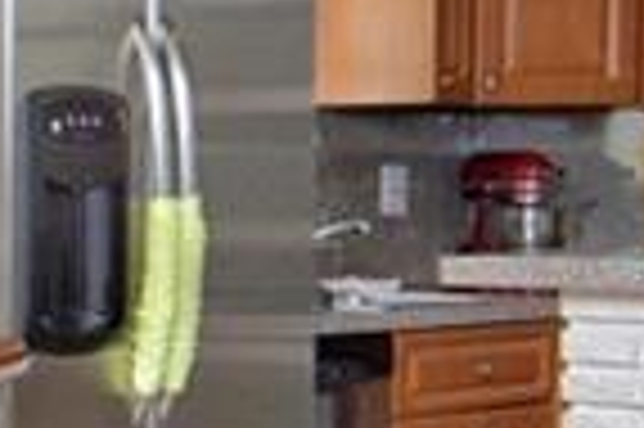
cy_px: 405
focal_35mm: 129
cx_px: -626
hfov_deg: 13.7
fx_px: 2305
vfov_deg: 10.5
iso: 320
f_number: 7.1
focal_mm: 12
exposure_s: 1/100
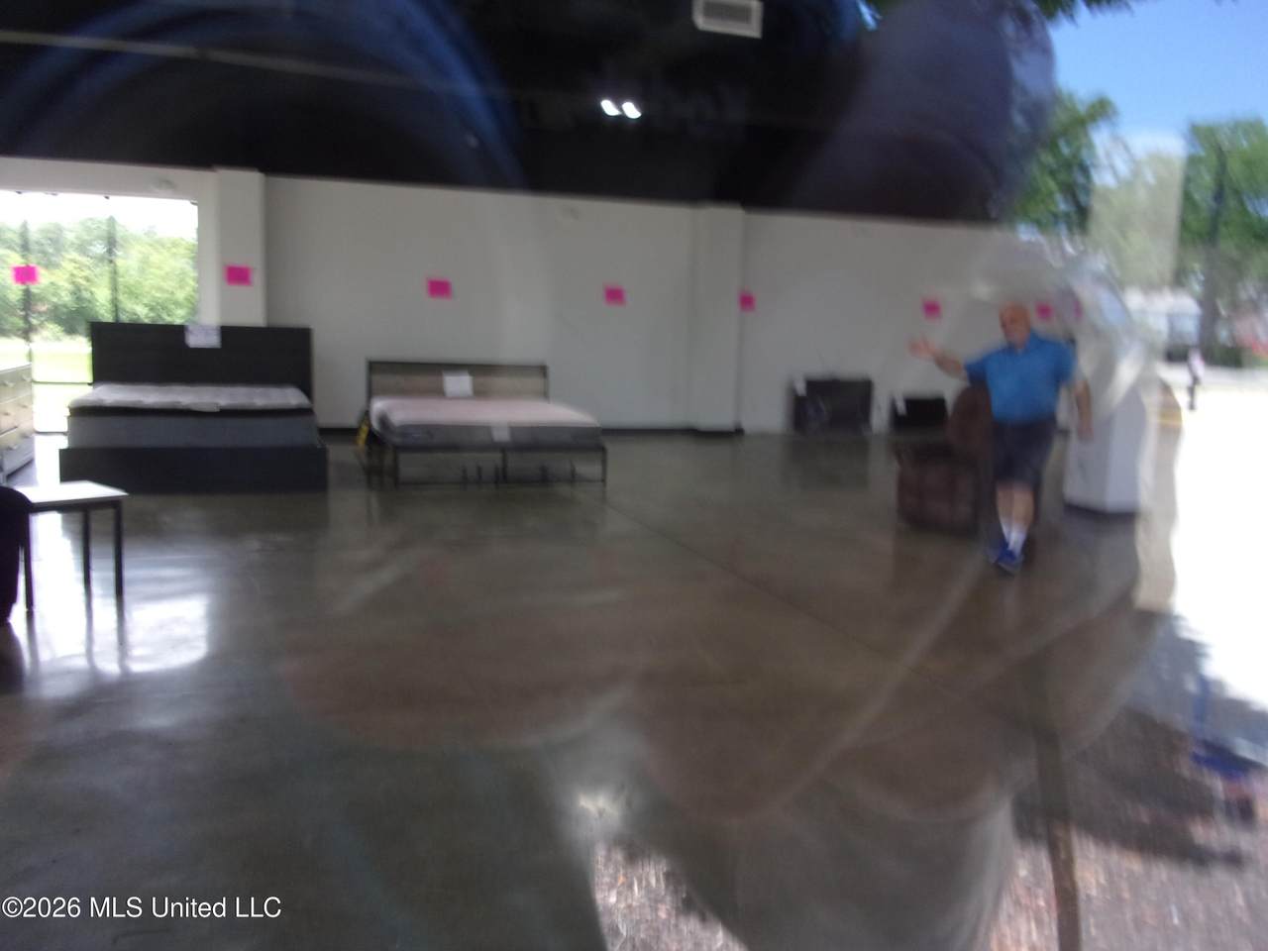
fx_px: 1026
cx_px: 634
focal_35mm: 28
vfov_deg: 49.7
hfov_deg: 63.4
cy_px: 476
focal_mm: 5.1
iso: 131
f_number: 3.9
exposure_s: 1/34
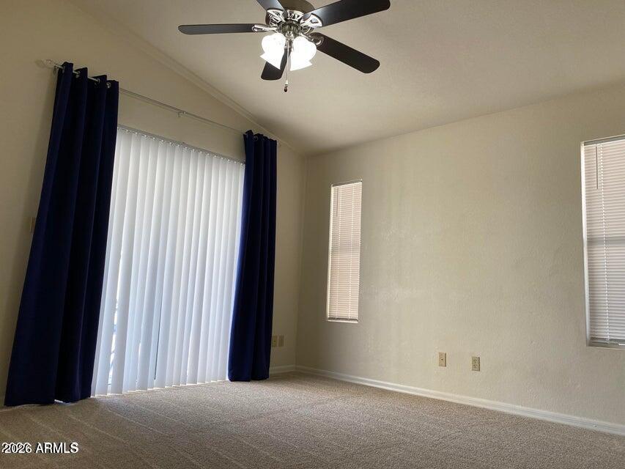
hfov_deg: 67.3
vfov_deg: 53.1
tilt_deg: +7.1
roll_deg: -2.2
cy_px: 234
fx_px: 470
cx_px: 312
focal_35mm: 26
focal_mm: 4.25
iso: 64
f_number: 1.8
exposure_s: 1/120
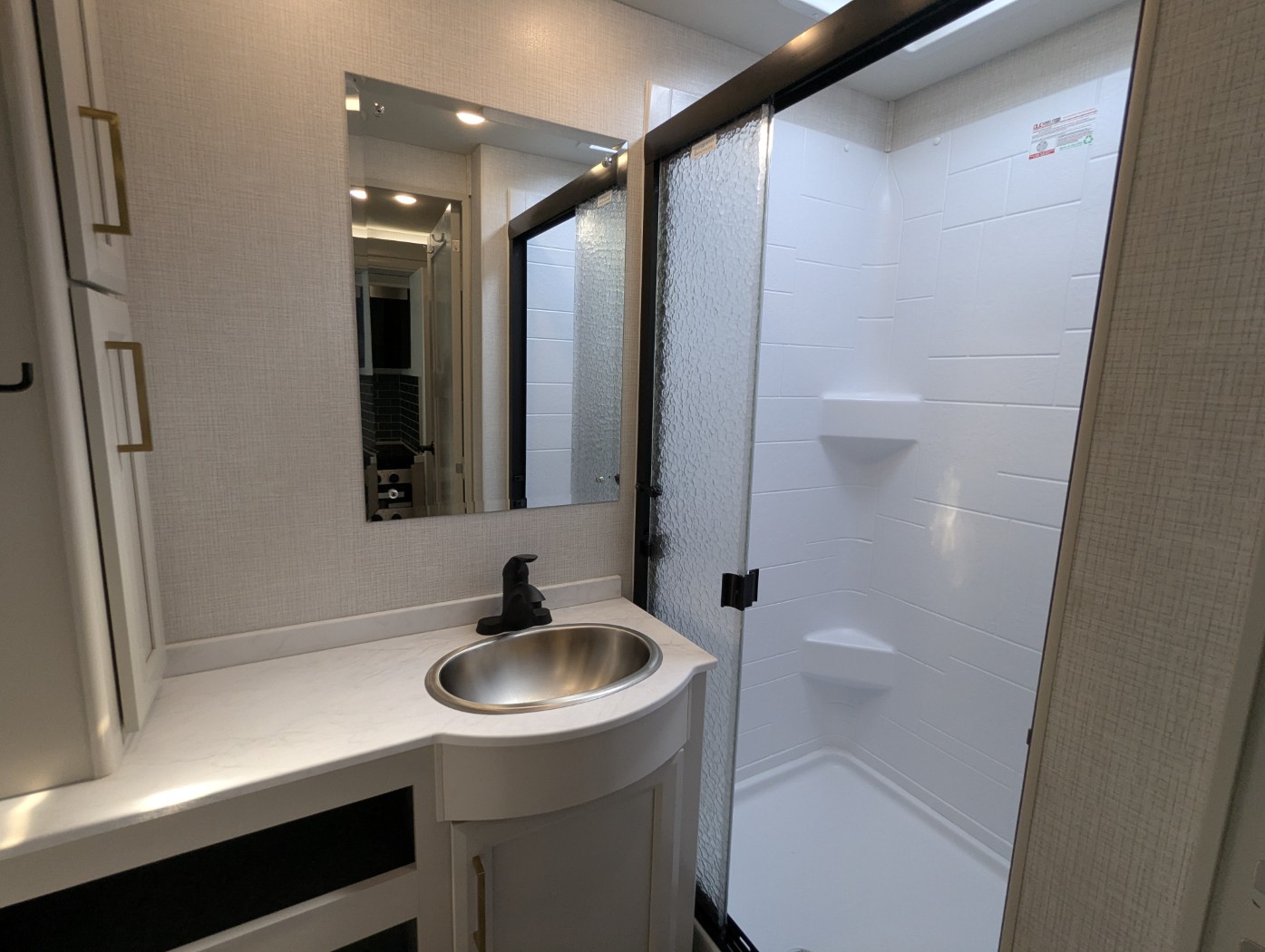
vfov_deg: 78.2
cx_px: 632
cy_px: 476
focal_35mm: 16
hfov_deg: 94.4
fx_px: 585
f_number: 2.2
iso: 147
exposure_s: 1/189
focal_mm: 2.35
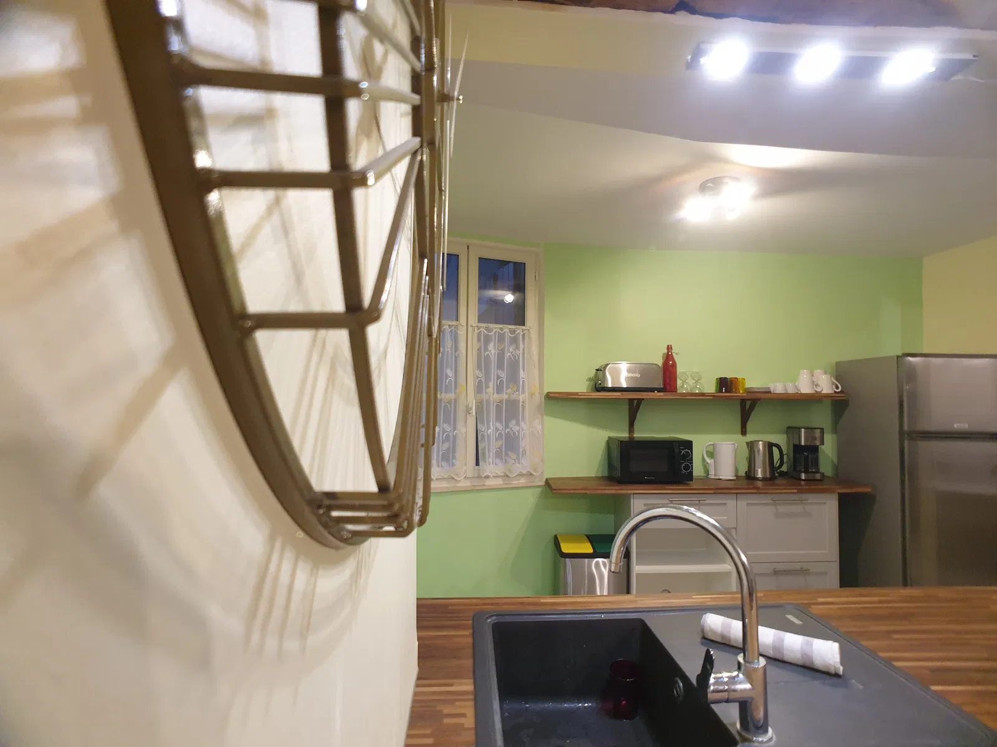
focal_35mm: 26
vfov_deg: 53.1
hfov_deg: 67.3
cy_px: 374
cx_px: 498
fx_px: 749
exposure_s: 1/50
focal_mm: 4.3
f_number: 1.5
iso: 250
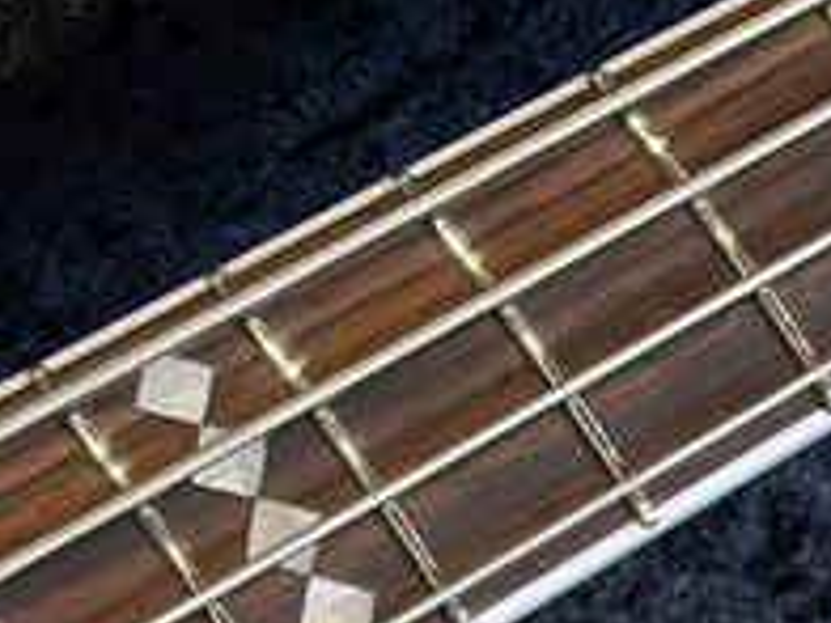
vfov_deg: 4.2
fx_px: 8138
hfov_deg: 5.5
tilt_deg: -71.1
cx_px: -1497
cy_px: 1886
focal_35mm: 339
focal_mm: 5.96
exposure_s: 1/60
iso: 50
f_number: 1.6
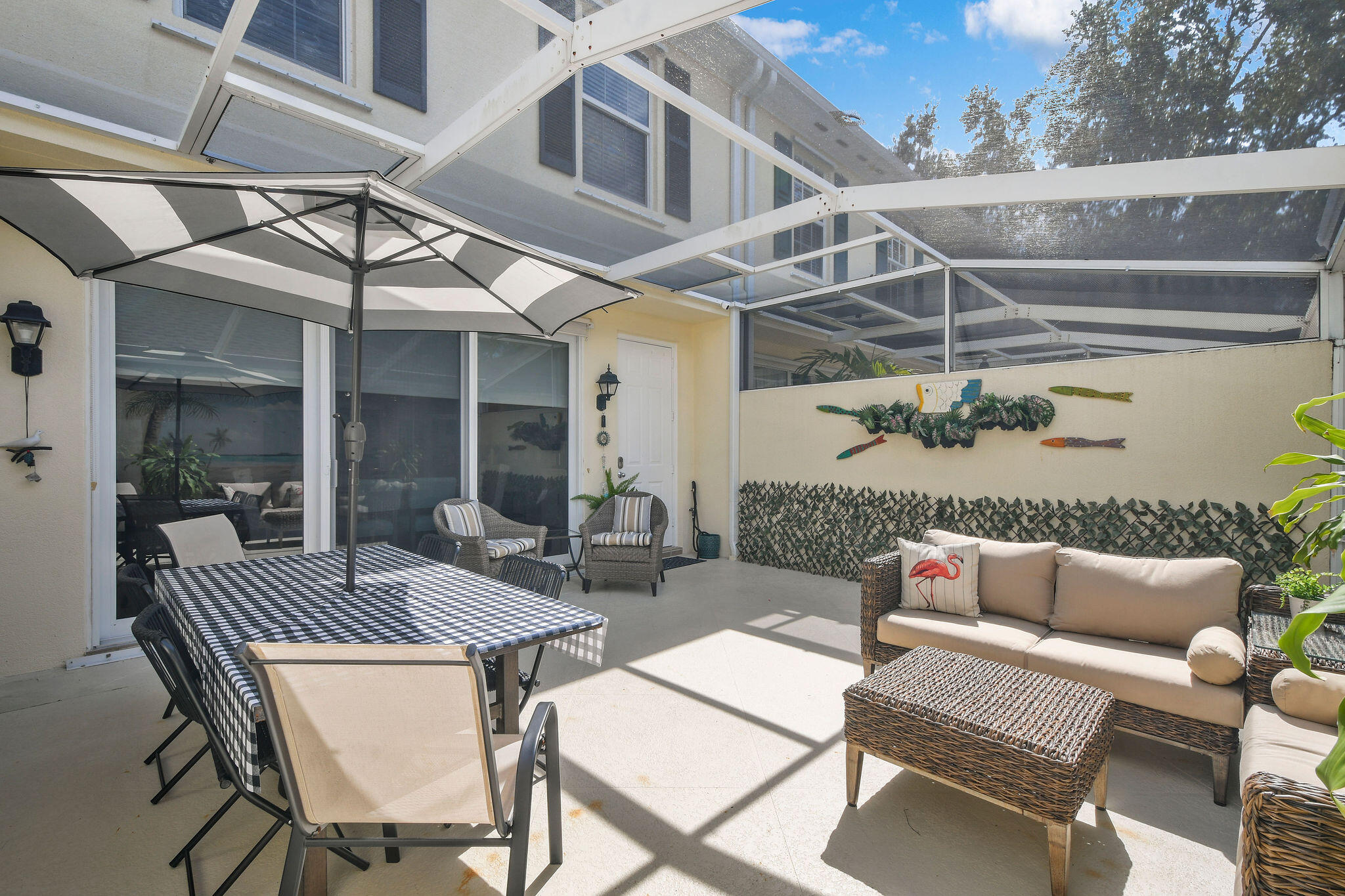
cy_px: 448
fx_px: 560
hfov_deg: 100.4
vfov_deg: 77.3
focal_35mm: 15
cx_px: 672
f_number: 11
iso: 100
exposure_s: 1/25
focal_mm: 10
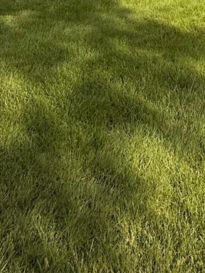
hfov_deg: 25.6
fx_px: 442
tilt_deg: +5.6
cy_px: -142
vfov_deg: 25.4
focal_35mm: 56
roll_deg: +0.3
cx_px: 165
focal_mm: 2.22
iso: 50
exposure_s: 1/1901
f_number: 2.2
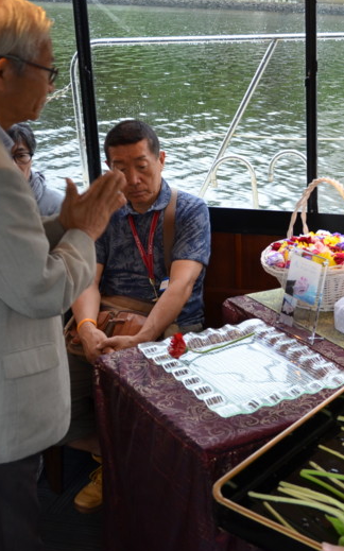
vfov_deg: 34.7
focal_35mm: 59
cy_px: 277
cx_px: 351
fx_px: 883
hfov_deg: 21.2
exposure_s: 1/100
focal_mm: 25
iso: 400
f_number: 5
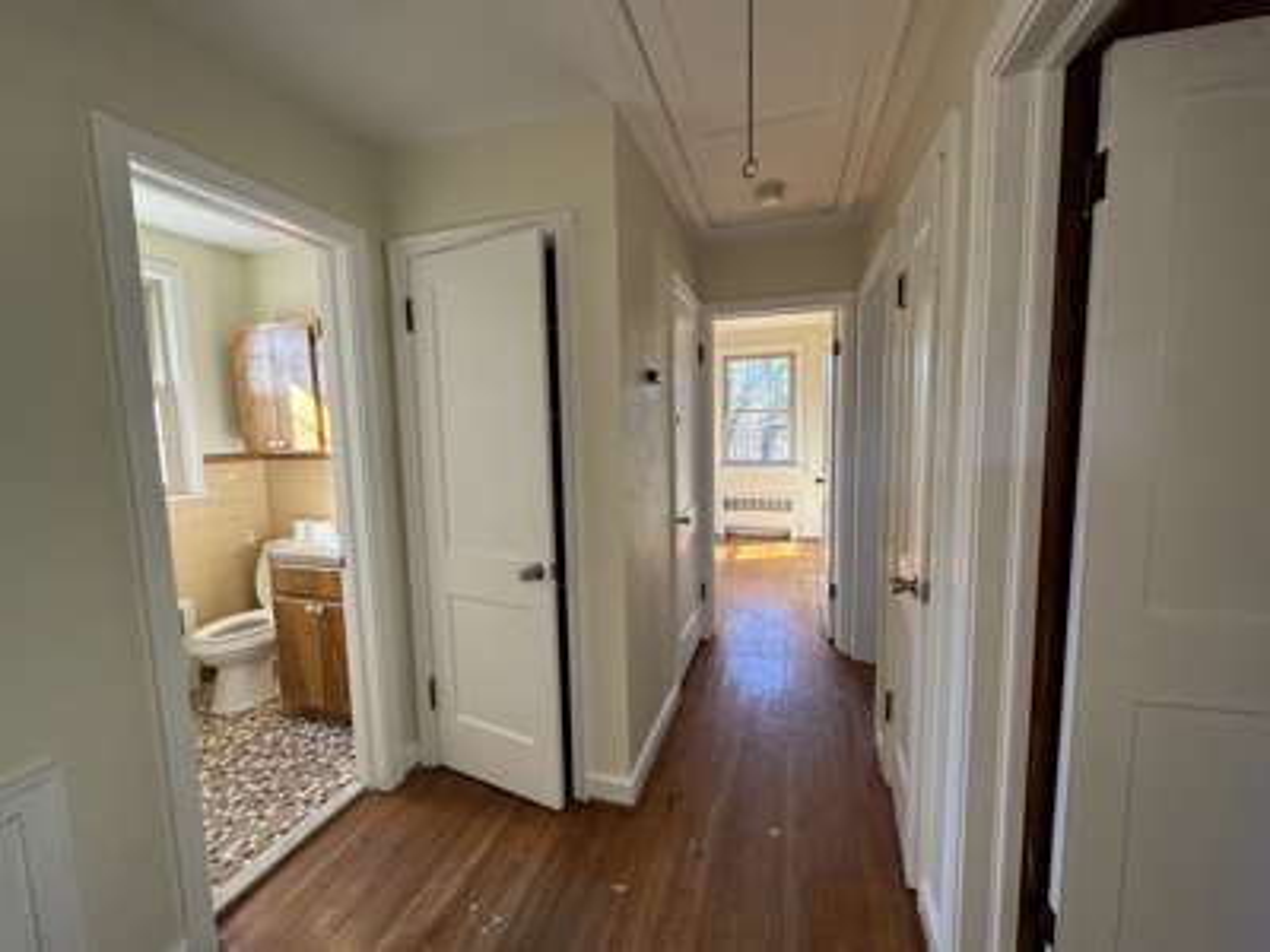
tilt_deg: -5.9
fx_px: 514
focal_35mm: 14
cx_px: 635
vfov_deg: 85.7
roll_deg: +1.3
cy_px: 476
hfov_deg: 102.1
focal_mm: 2.22
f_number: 2.2
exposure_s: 1/99
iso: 160
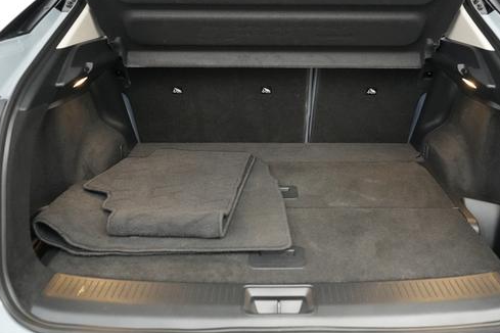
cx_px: 278
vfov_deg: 38.8
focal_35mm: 34
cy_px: 147
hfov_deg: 55.7
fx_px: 472
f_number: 2.8
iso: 10000
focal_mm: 26
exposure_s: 1/160
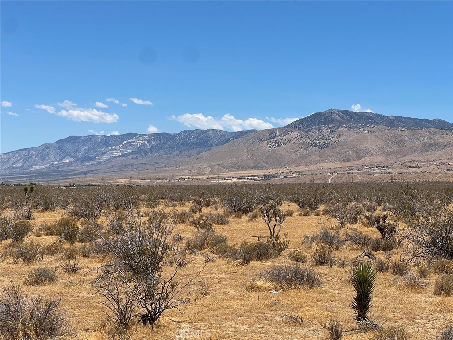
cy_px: 170
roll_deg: -1.3
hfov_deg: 25.3
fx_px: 1008
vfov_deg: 19.1
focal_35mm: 77
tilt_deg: +1.4
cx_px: 226
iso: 32
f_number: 2.8
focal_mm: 9
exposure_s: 1/1206
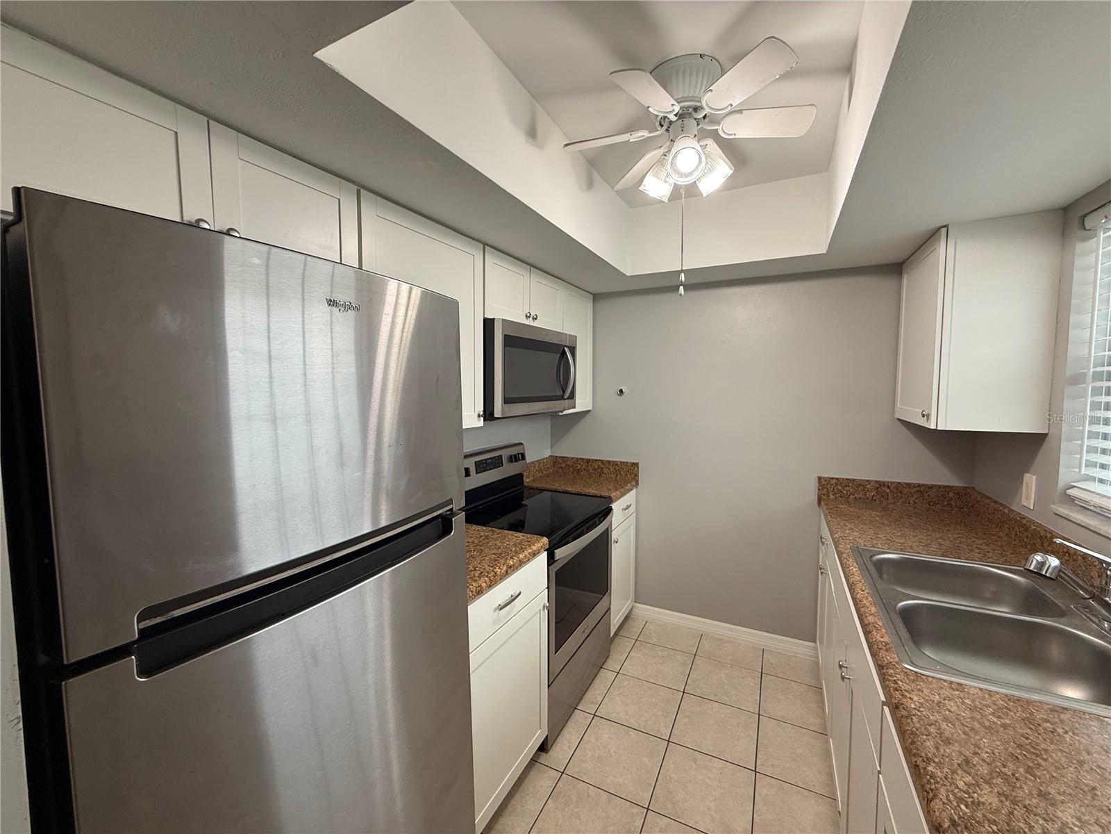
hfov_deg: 102.1
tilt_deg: -4.4
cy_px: 417
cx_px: 556
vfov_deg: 85.7
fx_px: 449
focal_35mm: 14
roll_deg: +0.5
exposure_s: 1/120
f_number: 2.2
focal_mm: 2.22
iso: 125
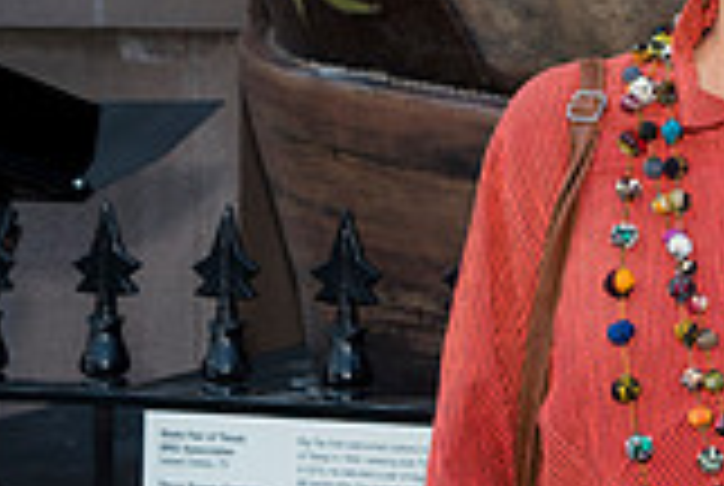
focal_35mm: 202
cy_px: -201
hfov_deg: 9.7
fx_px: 4070
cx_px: 1290
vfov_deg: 6.7
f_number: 5.6
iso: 640
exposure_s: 1/200
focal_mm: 52
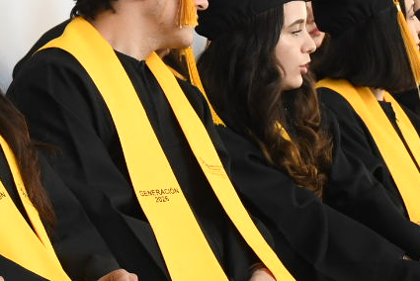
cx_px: 127
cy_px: -92
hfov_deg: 6.4
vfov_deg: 4.3
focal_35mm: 320
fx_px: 3736
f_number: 6.3
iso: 800
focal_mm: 56
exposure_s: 1/125
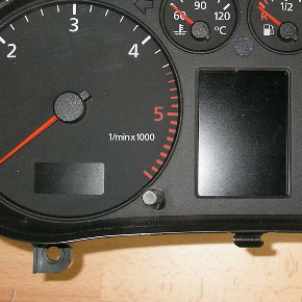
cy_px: 103
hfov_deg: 22.9
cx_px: 255
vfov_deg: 23.3
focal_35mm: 74
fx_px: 730
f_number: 2.9
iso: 100
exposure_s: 1/31.6
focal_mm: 6
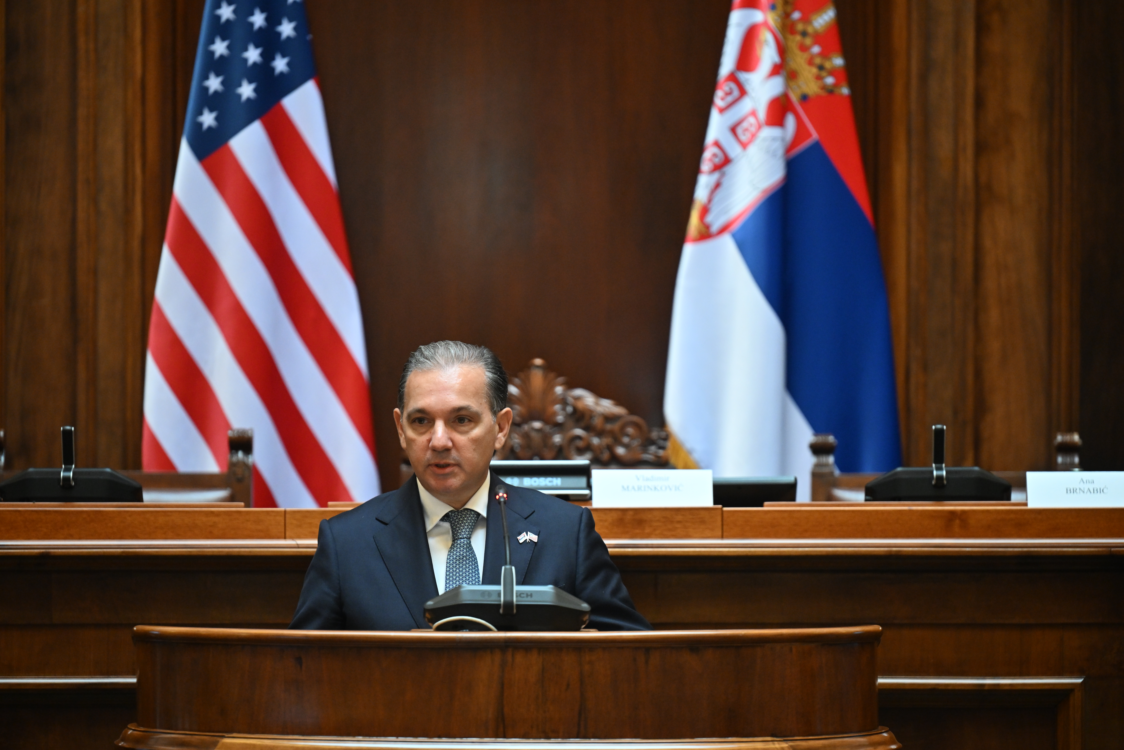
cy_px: 375
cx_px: 562
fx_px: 6244
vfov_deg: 6.9
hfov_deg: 10.3
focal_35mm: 200
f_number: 2.8
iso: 2000
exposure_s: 1/200
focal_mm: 200
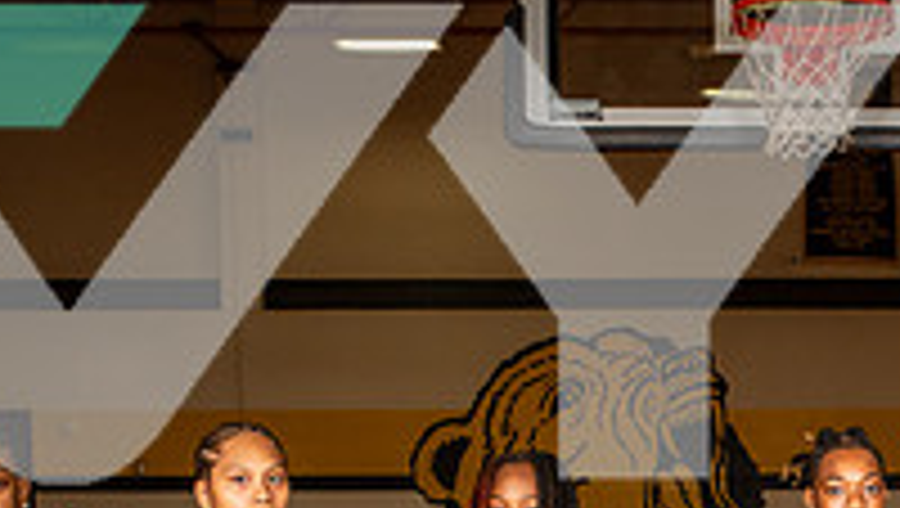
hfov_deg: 21.4
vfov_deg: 11.9
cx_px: 837
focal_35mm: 97
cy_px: 789
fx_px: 2317
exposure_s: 1/400
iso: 640
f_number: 7.1
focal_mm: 32
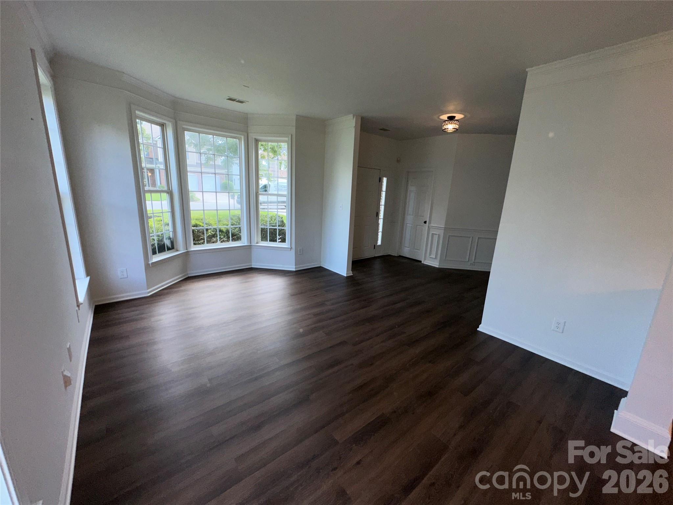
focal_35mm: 14
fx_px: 272
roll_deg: -2.7
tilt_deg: -13.5
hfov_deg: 102.1
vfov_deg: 85.7
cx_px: 336
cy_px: 252
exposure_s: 1/137
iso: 32
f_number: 2.2
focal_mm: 2.22
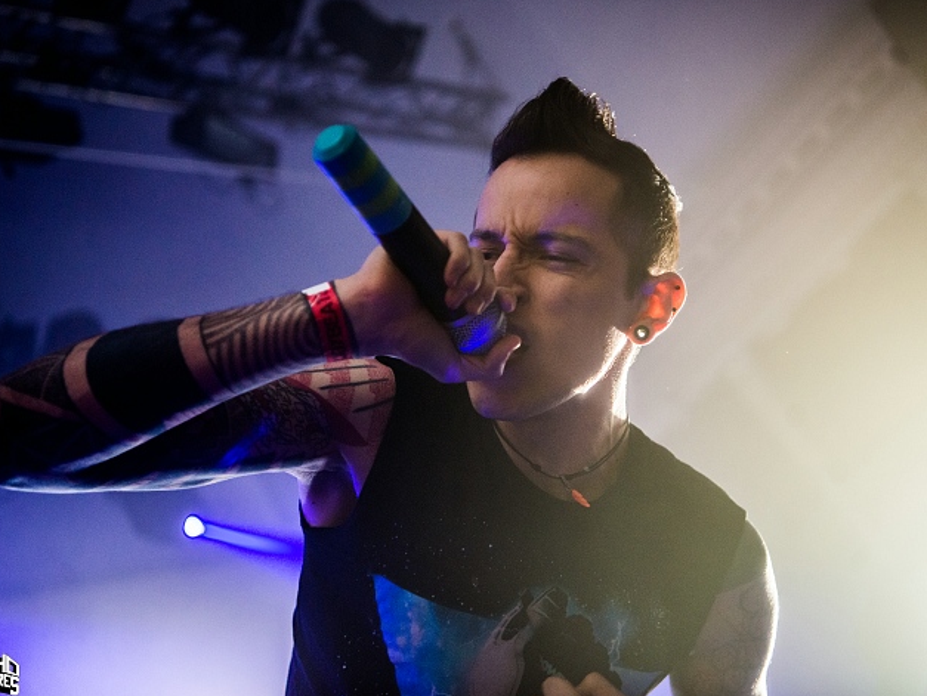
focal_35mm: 53
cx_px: 504
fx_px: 1420
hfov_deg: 36.1
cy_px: 348
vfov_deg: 27.6
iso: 3200
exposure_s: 1/100
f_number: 2.8
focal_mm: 48
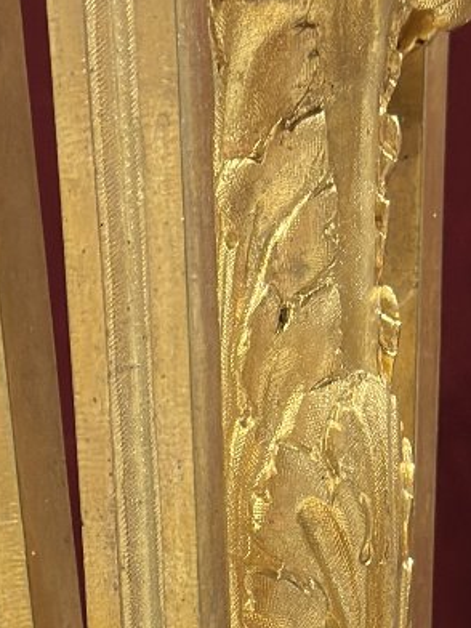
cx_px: 328
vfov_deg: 13.2
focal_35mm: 147
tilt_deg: -9.1
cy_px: 705
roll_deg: +0.3
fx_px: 2667
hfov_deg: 10.1
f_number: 1.78
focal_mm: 6.86
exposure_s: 1/60
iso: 320
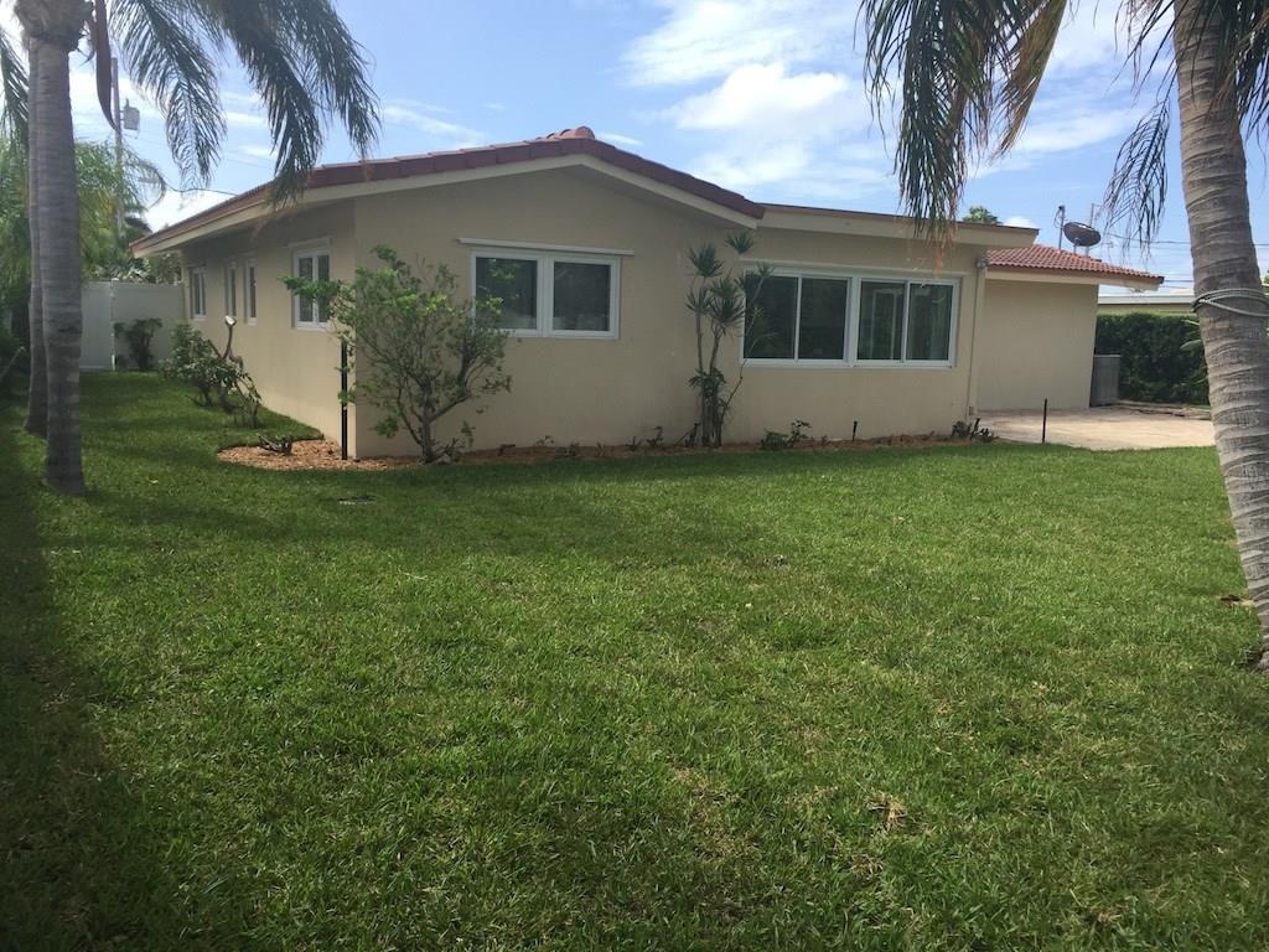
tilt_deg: -7.1
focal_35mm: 29
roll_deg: -3.1
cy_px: 476
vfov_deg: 48.2
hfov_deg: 61.7
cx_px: 634
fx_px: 1063
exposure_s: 1/1199
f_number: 2.2
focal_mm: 4.15
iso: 32
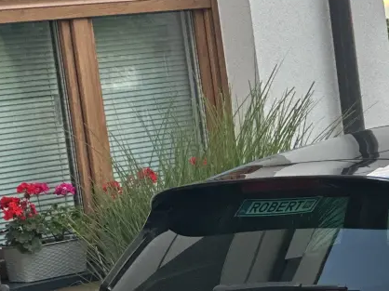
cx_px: 571
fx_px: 2651
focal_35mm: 236
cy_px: 298
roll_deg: +7.0
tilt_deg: -4.4
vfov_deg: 6.3
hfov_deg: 8.2
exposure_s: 1/121
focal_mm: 9
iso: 160
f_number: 2.8
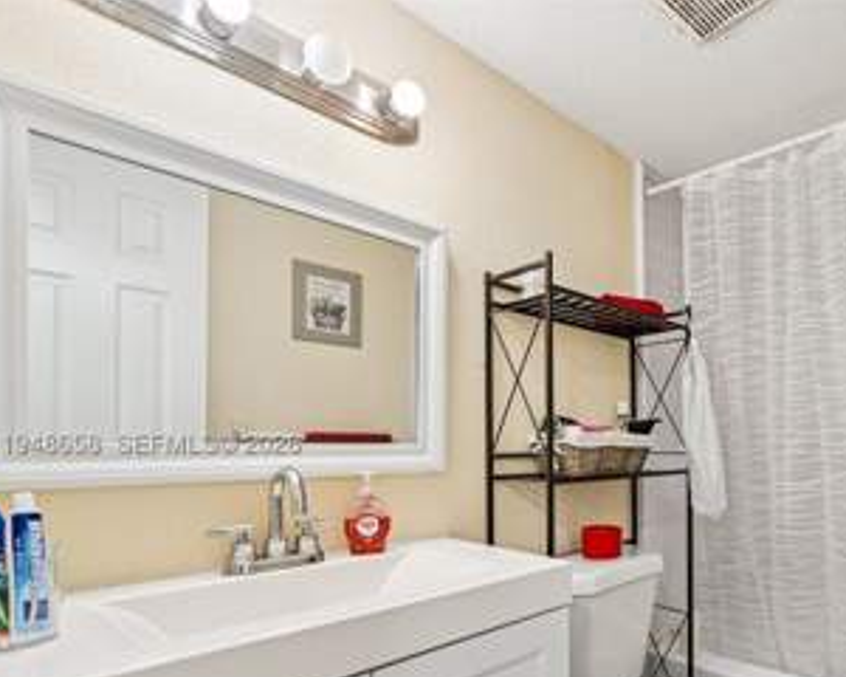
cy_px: 447
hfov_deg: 72.0
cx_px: 640
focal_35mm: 21
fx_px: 526
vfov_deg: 64.0
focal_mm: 14
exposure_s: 1/13
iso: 180
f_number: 5.6
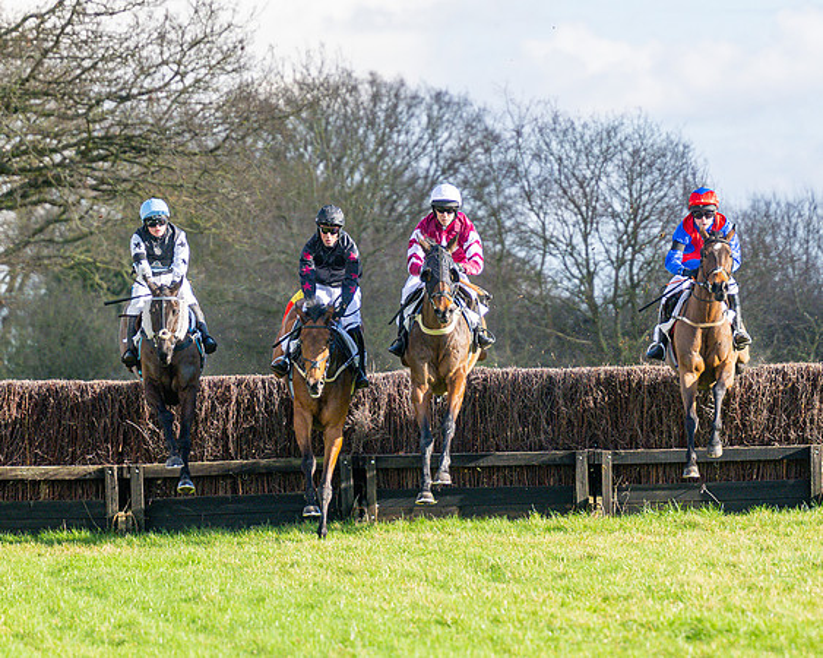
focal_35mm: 360
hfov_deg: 5.4
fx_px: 8755
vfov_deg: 4.3
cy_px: 372
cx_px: 462
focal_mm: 170
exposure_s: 1/1600
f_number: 4
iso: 400
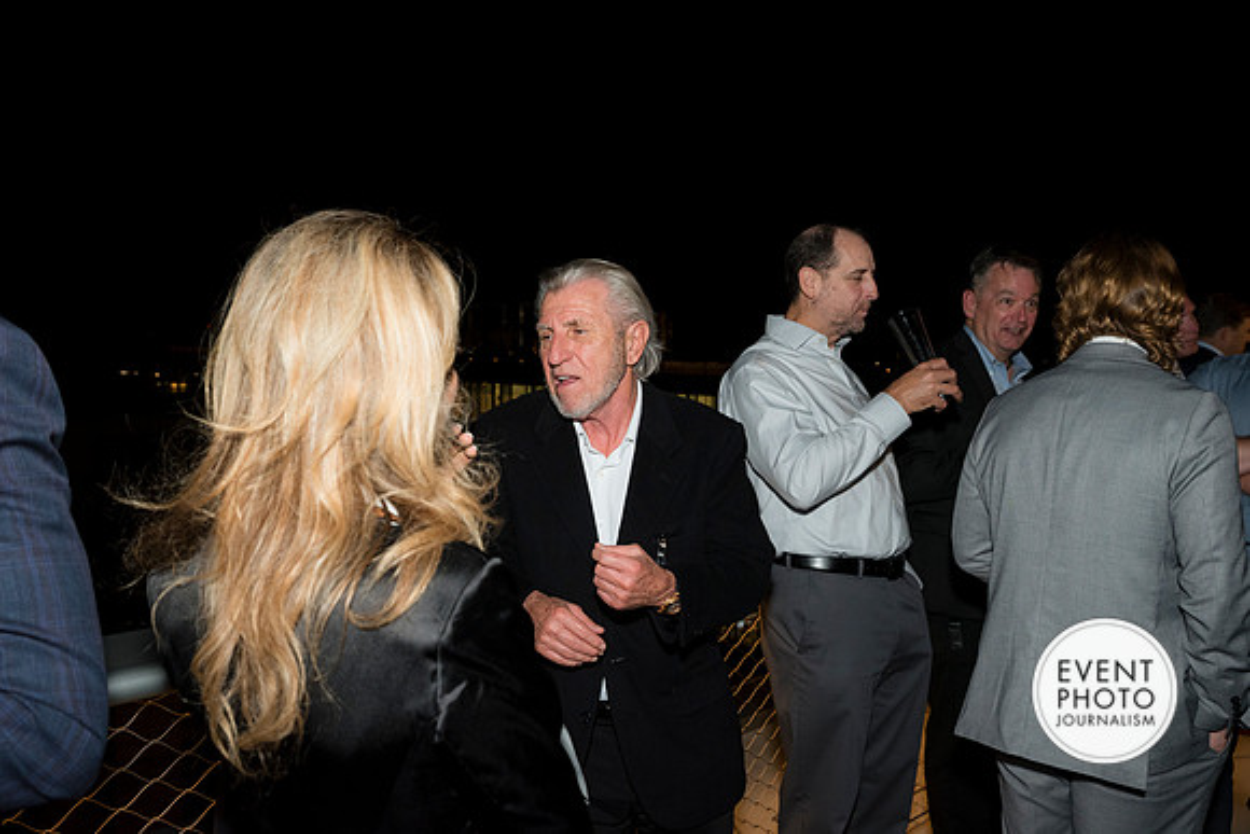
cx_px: 625
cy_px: 417
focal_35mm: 35
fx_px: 1216
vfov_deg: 37.9
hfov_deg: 54.4
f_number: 5.6
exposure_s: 1/125
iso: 1250
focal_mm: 35
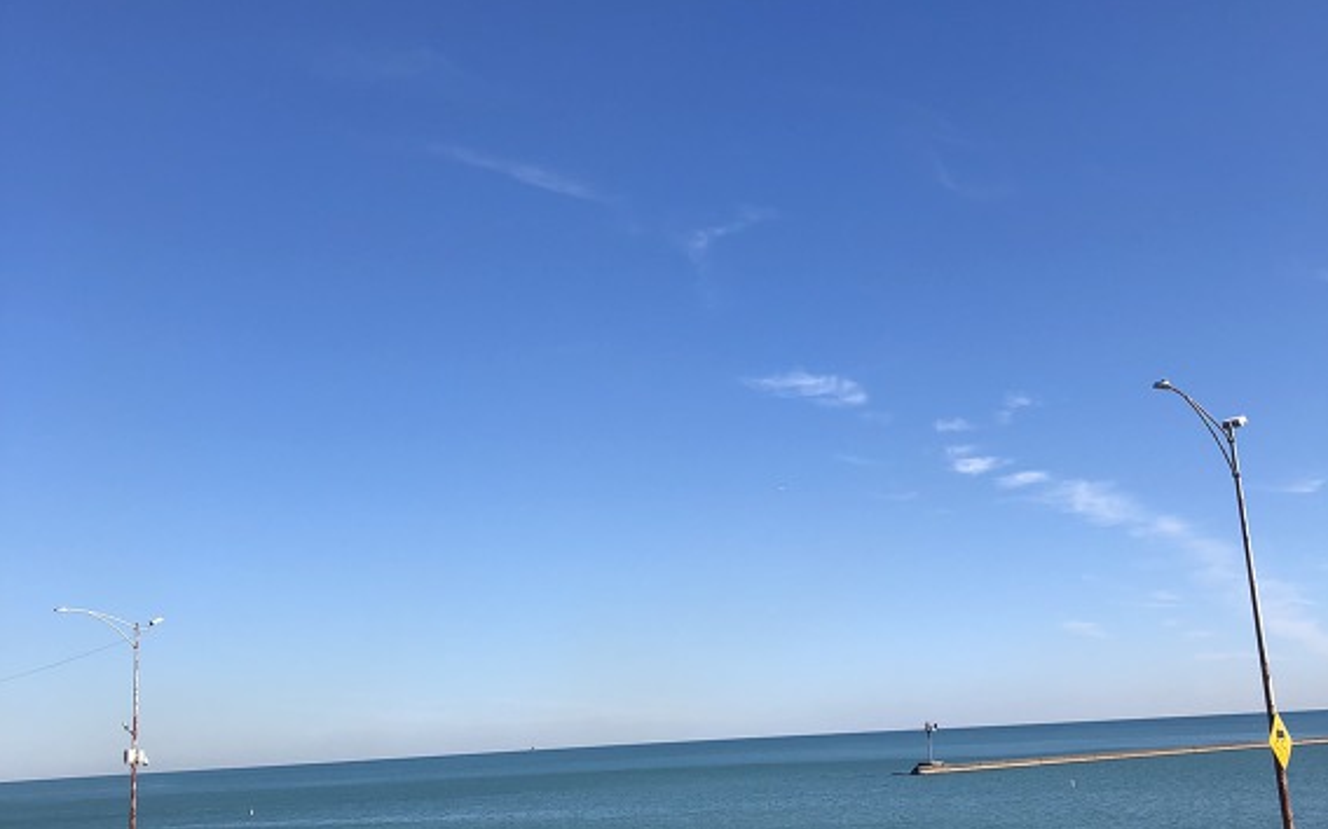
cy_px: 393
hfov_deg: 49.3
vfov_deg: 32.0
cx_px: 666
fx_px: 1447
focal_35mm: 40
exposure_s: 1/2088
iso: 20
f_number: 1.8
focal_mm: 4
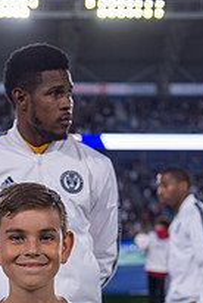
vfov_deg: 20.8
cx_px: 46
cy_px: 271
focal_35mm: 96
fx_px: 809
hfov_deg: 14.2
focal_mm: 44
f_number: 2.8
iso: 640
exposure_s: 1/1250
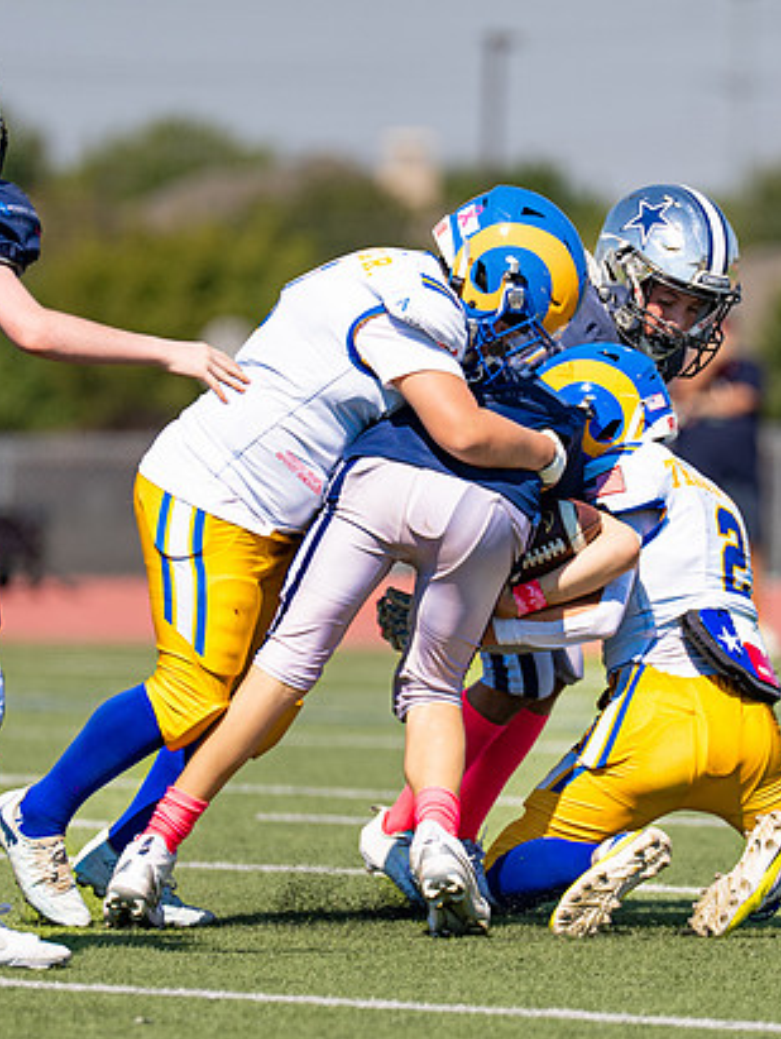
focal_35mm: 476
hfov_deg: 3.1
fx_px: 14297
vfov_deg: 4.2
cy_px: 533
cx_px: 392
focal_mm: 200
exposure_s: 1/3200
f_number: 2.8
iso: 125
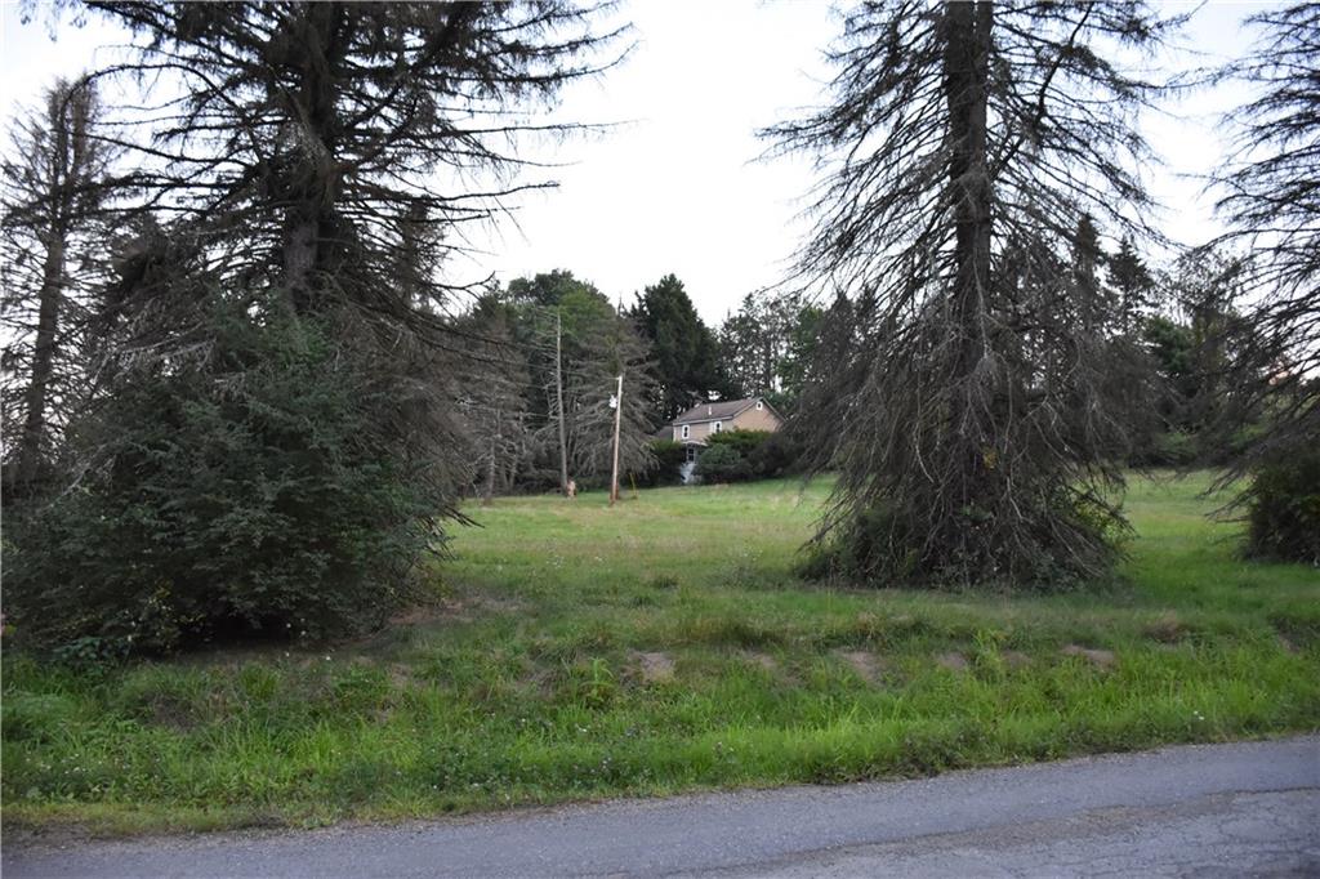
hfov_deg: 67.4
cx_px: 660
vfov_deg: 47.9
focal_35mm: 27
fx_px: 990
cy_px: 440
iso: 1600
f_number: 3.5
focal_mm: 18
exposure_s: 1/160
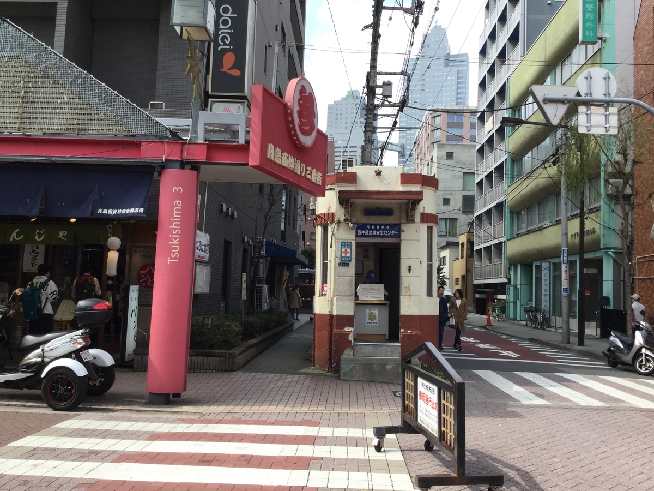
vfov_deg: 45.4
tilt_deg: +4.4
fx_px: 586
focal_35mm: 31
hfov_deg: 58.4
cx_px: 327
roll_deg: -1.5
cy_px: 246
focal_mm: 3.3
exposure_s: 1/550
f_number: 2.4
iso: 25
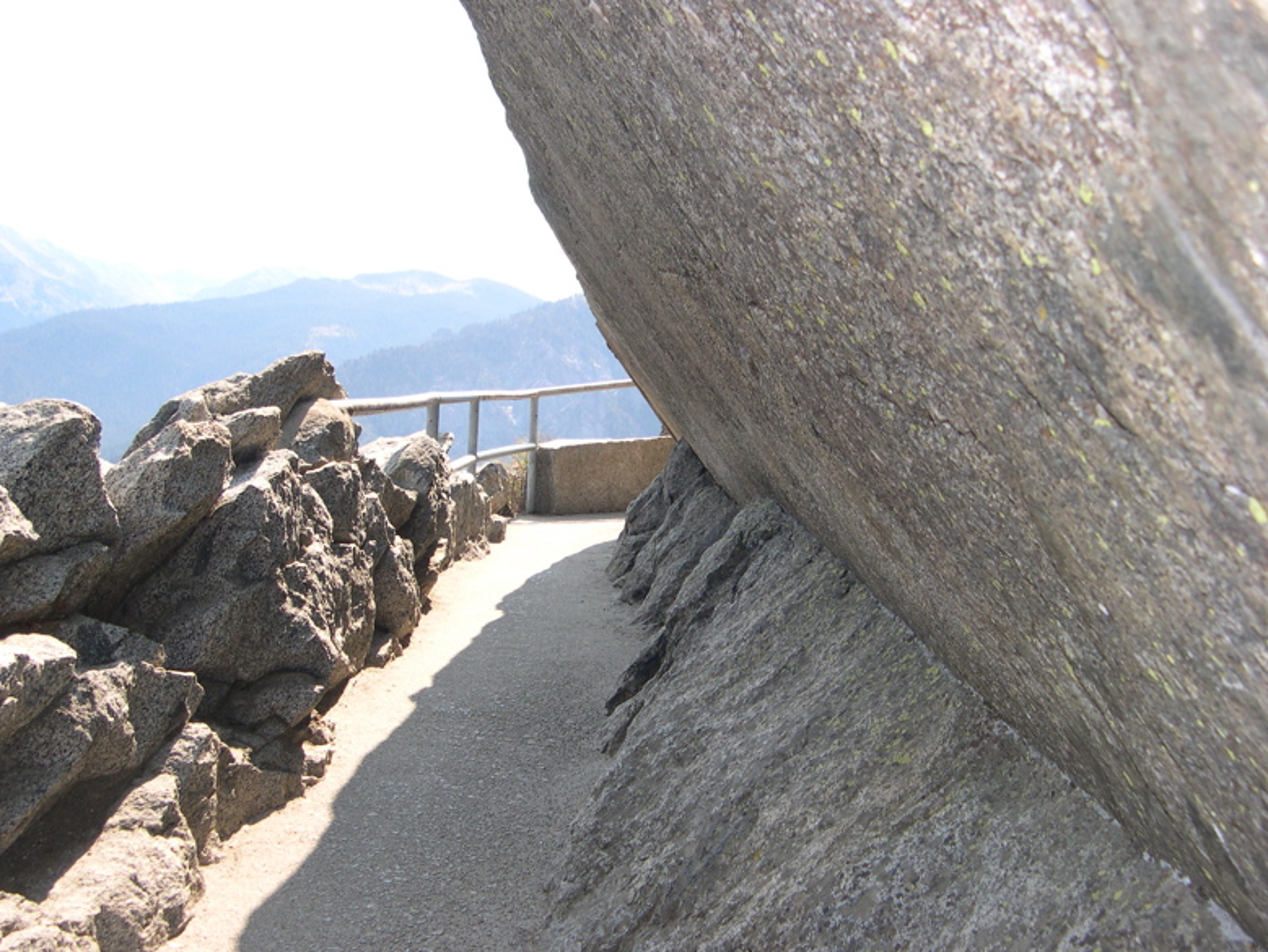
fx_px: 1429
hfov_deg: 47.8
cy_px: 477
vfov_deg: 36.8
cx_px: 619
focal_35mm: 39
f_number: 2.8
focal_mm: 8
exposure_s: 1/520
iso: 100
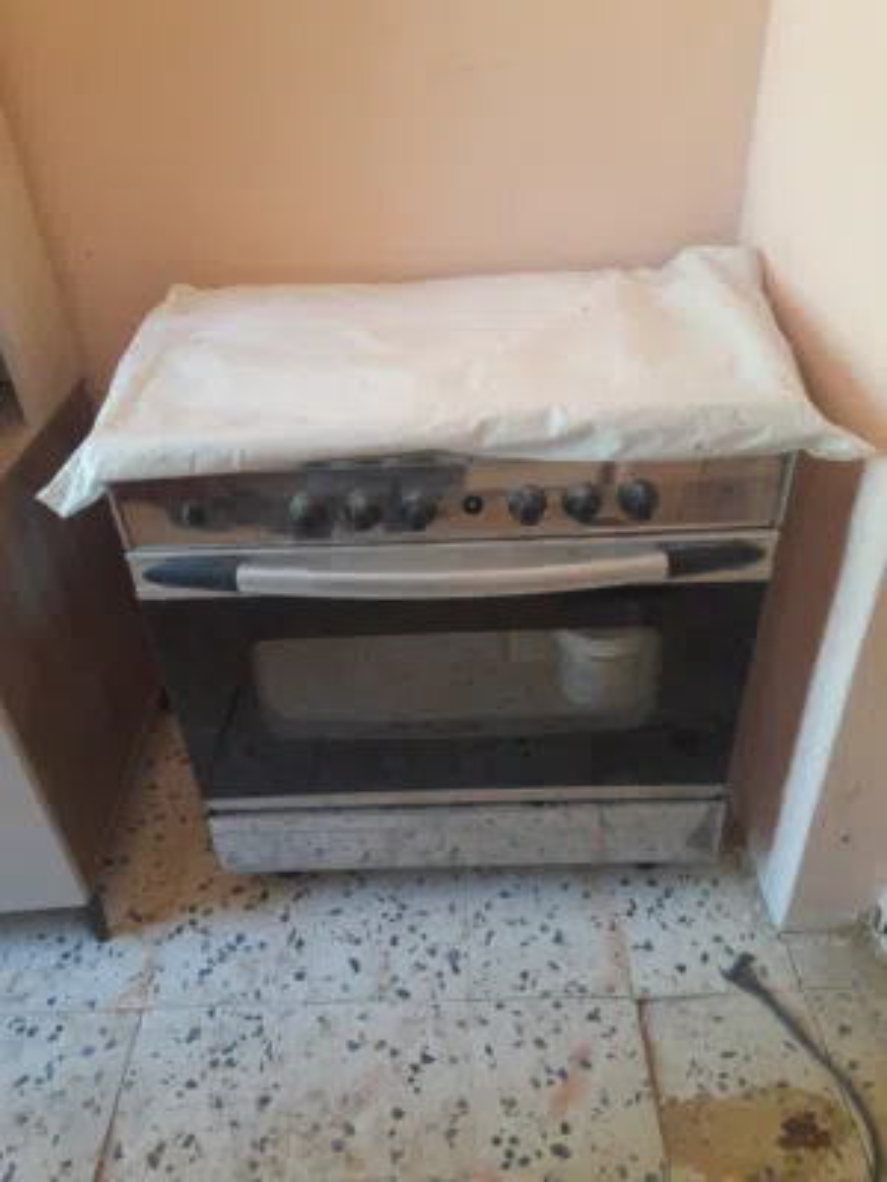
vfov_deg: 69.4
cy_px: 591
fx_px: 854
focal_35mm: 25
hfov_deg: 54.9
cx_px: 444
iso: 160
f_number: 2
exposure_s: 1/50
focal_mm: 4.6
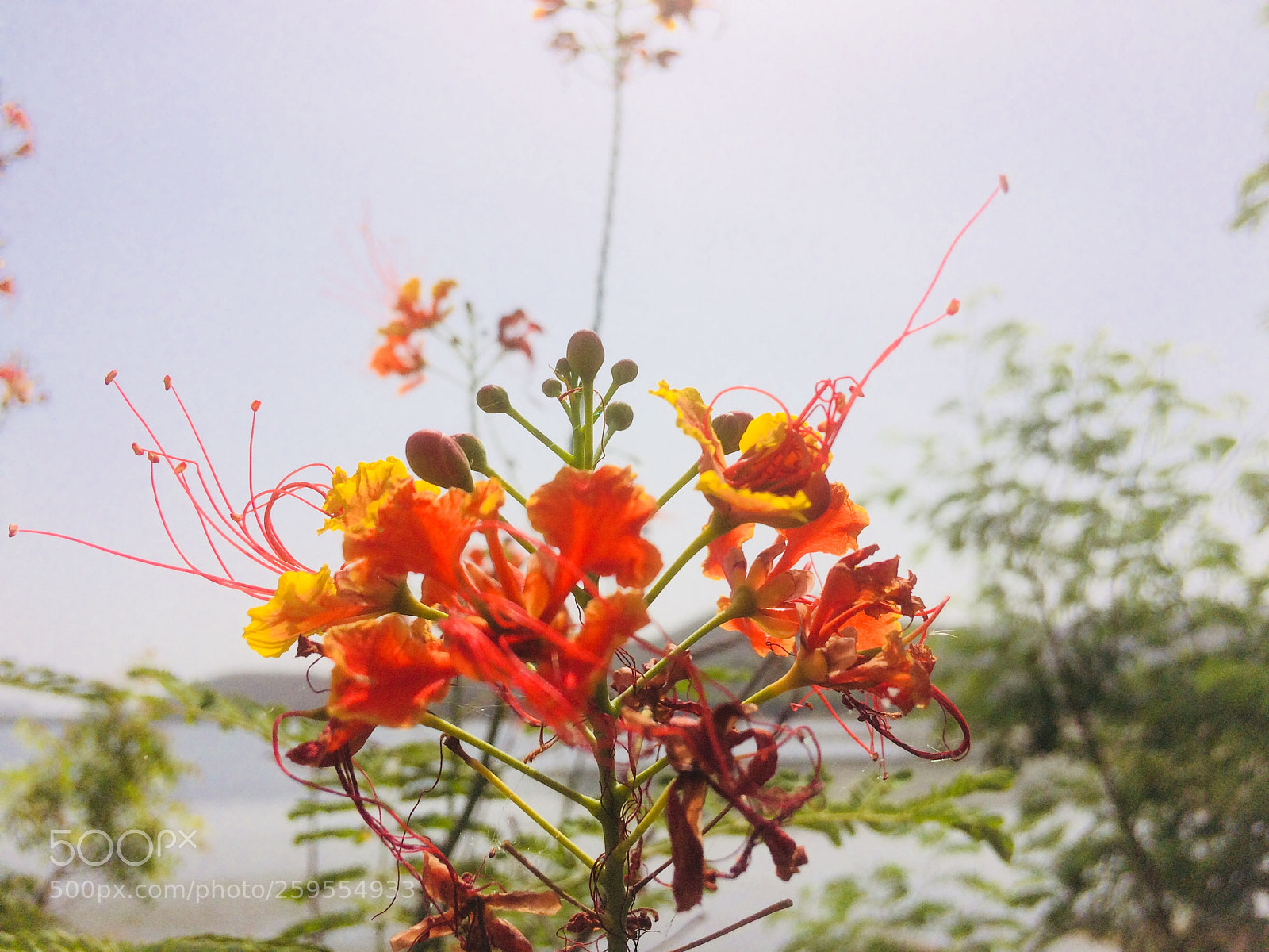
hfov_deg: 61.7
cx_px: 634
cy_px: 476
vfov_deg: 48.2
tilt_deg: +10.5
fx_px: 1063
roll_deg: +0.4
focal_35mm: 29
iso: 40
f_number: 2.2
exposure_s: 1/5882
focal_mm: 4.15
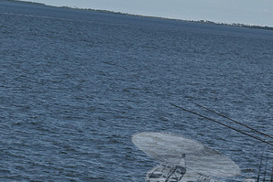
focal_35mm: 263
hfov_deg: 7.8
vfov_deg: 5.2
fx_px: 1995
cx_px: 197
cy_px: 168
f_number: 13
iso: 400
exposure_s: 1/1000
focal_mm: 90
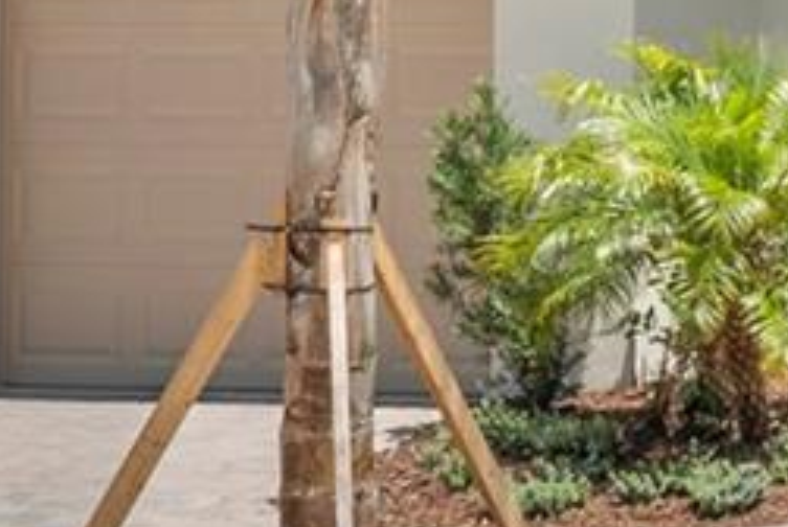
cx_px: 888
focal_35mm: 140
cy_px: -516
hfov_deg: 14.3
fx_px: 3068
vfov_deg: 9.2
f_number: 11
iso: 125
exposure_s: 1/30
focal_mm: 22
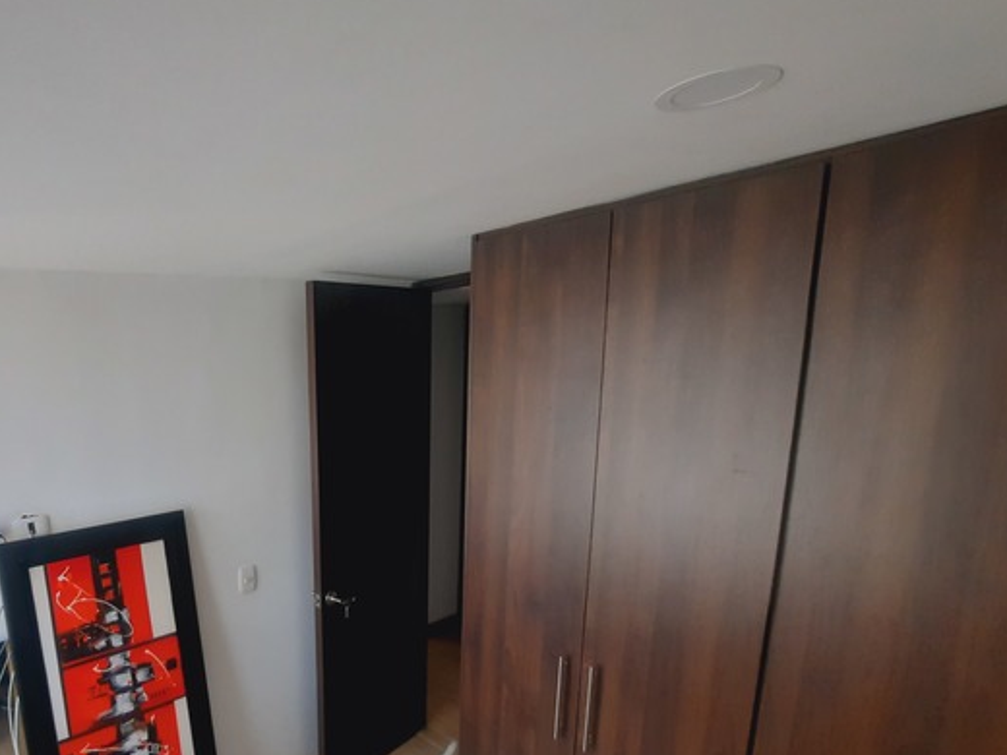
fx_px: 582
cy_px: 505
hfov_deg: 75.3
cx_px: 242
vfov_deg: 64.2
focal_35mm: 20
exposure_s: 1/60
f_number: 2.2
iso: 50
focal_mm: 1.74
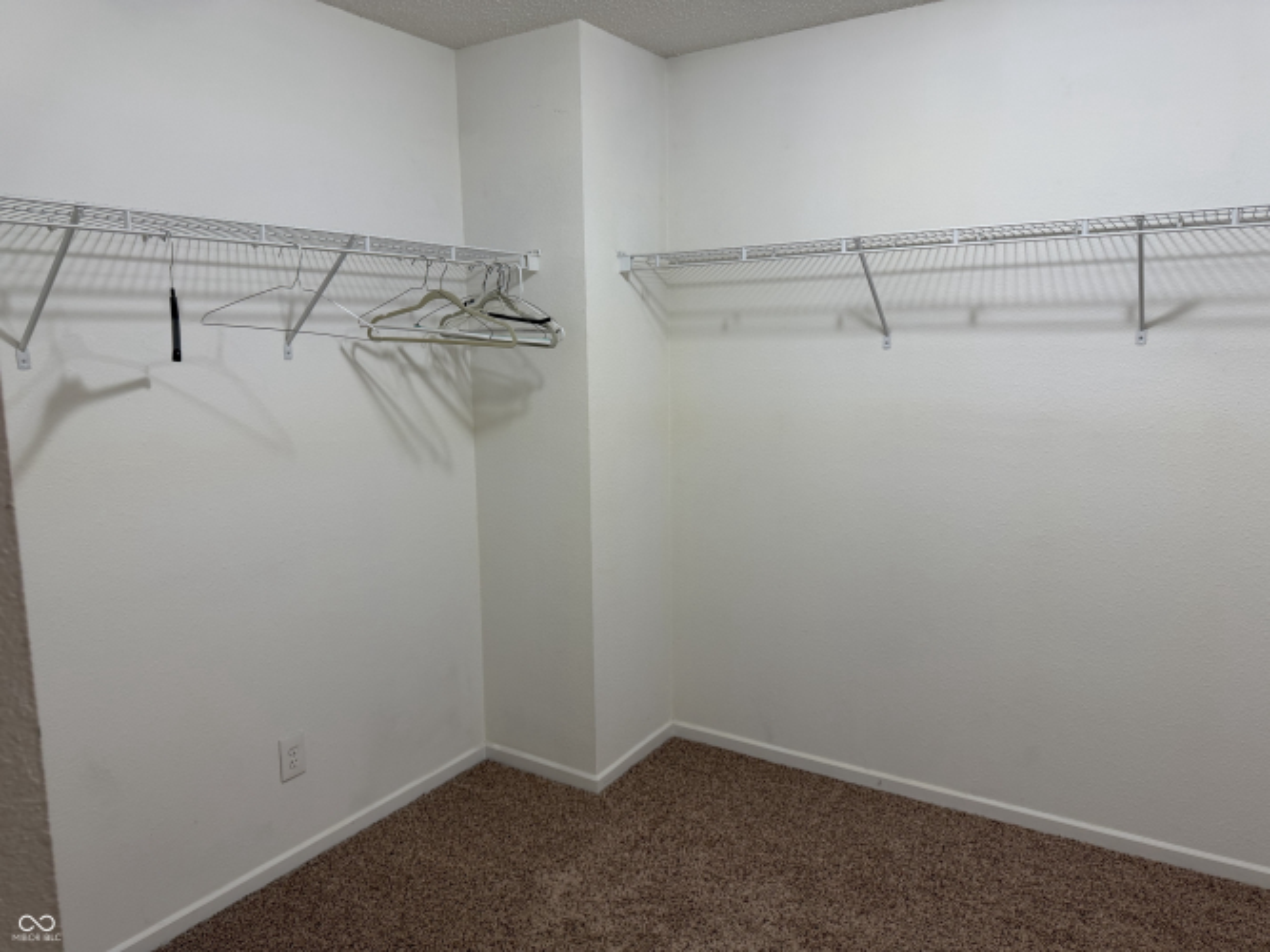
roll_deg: +0.7
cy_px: 476
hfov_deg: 71.6
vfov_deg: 56.8
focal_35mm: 24
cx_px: 635
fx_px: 880
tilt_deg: -7.6
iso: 125
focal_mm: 6.76
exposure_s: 1/120
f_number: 1.78
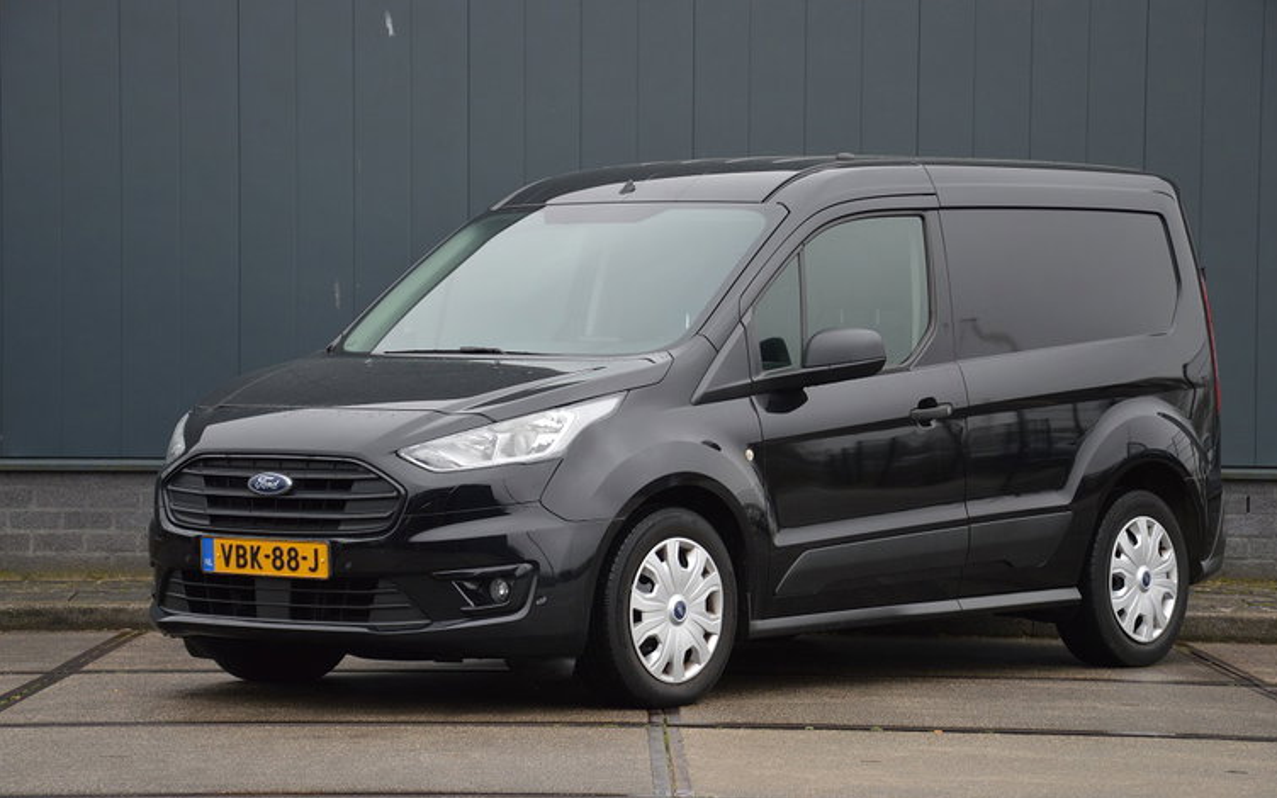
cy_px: 425
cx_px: 644
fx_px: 3759
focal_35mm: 108
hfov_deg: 19.3
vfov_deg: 12.1
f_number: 5.3
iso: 400
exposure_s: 1/250
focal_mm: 70
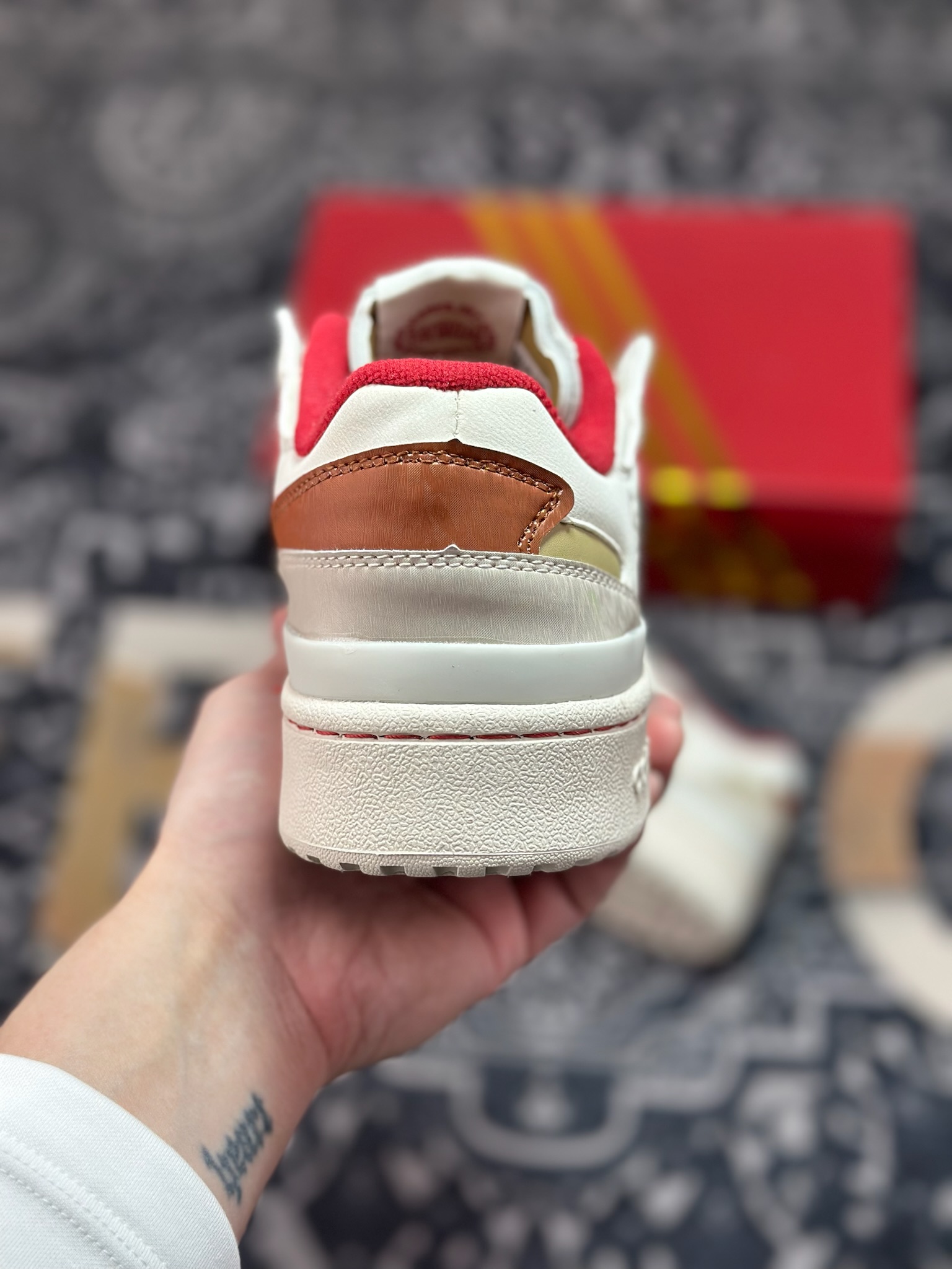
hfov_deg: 30.3
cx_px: 476
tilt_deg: -56.5
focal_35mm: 48
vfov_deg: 39.7
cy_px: 634
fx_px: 1760
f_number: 1.78
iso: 80
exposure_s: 1/823
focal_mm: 6.86
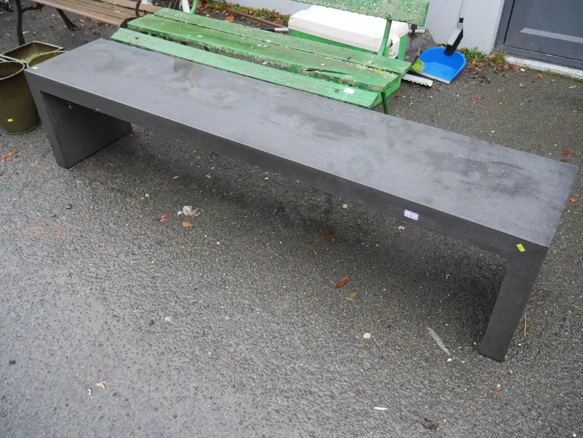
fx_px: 505
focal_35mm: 30
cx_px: 292
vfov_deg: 46.8
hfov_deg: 59.9
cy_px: 219
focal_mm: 15
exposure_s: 1/60
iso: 320
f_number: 3.6
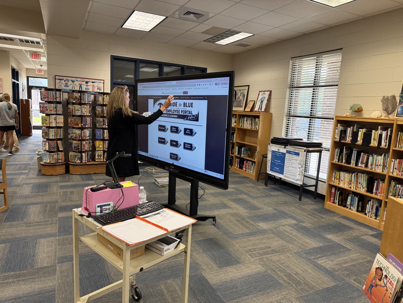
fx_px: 279
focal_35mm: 24
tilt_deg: -8.2
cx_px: 202
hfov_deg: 71.6
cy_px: 152
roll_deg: -3.0
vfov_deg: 56.8
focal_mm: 6.76
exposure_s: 1/120
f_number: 1.78
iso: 200
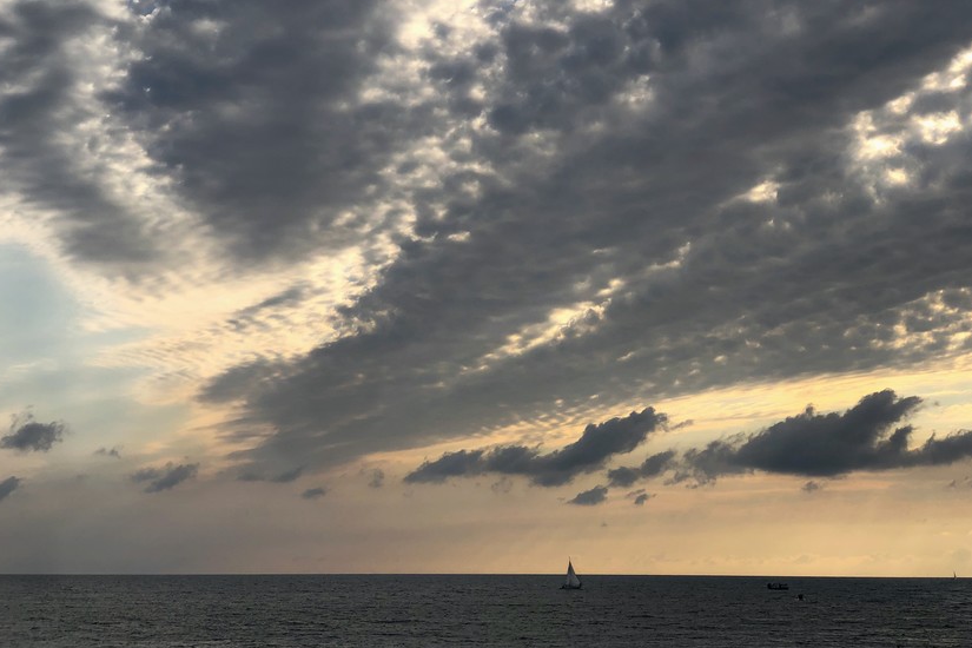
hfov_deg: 33.9
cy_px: 283
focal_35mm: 59
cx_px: 521
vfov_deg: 23.0
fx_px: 1593
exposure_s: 1/1656
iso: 16
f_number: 2.4
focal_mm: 6
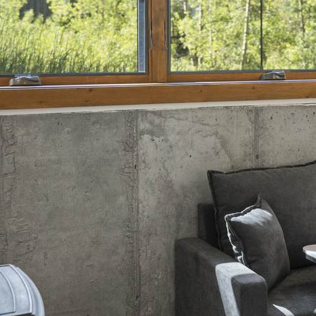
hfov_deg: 23.8
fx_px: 723
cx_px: 296
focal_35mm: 70
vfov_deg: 24.6
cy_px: 130
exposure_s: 1/50
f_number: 5
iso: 400
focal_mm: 30
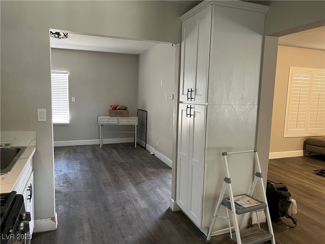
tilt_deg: -5.6
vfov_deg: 53.1
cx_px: 162
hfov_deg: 67.3
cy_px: 122
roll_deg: -1.4
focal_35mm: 26
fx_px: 244
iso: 200
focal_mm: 5.7
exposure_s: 1/60
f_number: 1.5
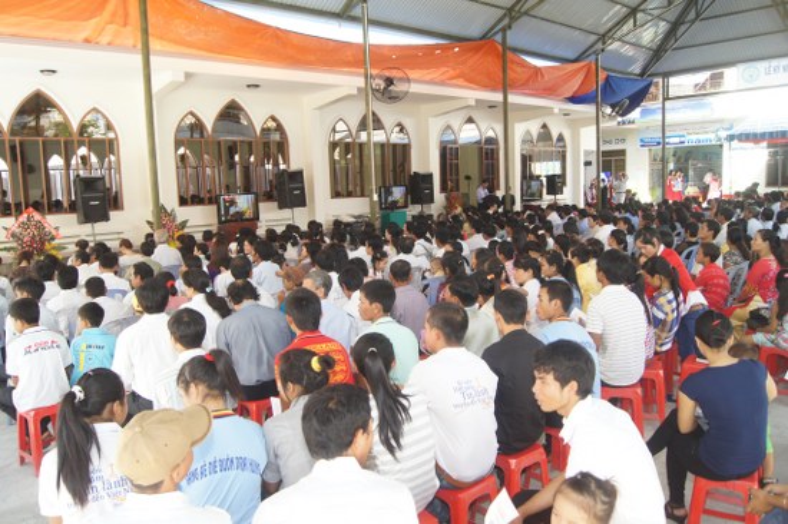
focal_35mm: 27
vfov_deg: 47.9
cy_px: 262
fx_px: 591
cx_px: 394
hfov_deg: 67.4
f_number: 4
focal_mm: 18
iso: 400
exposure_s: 1/160
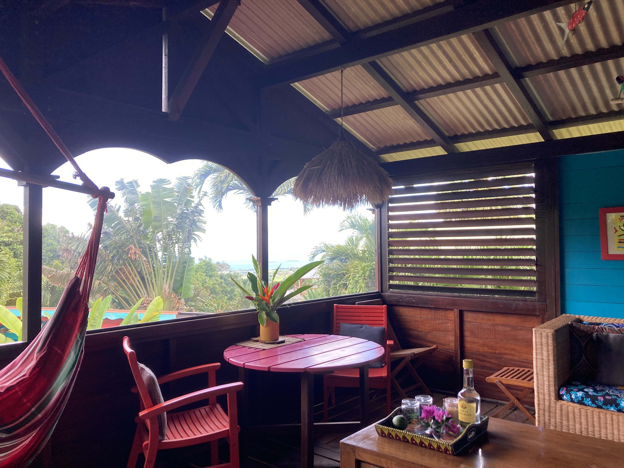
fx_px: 505
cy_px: 234
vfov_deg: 49.7
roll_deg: +0.5
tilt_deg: +2.4
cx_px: 312
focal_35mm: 28
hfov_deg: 63.4
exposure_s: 1/121
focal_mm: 3.99
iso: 32
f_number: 1.8
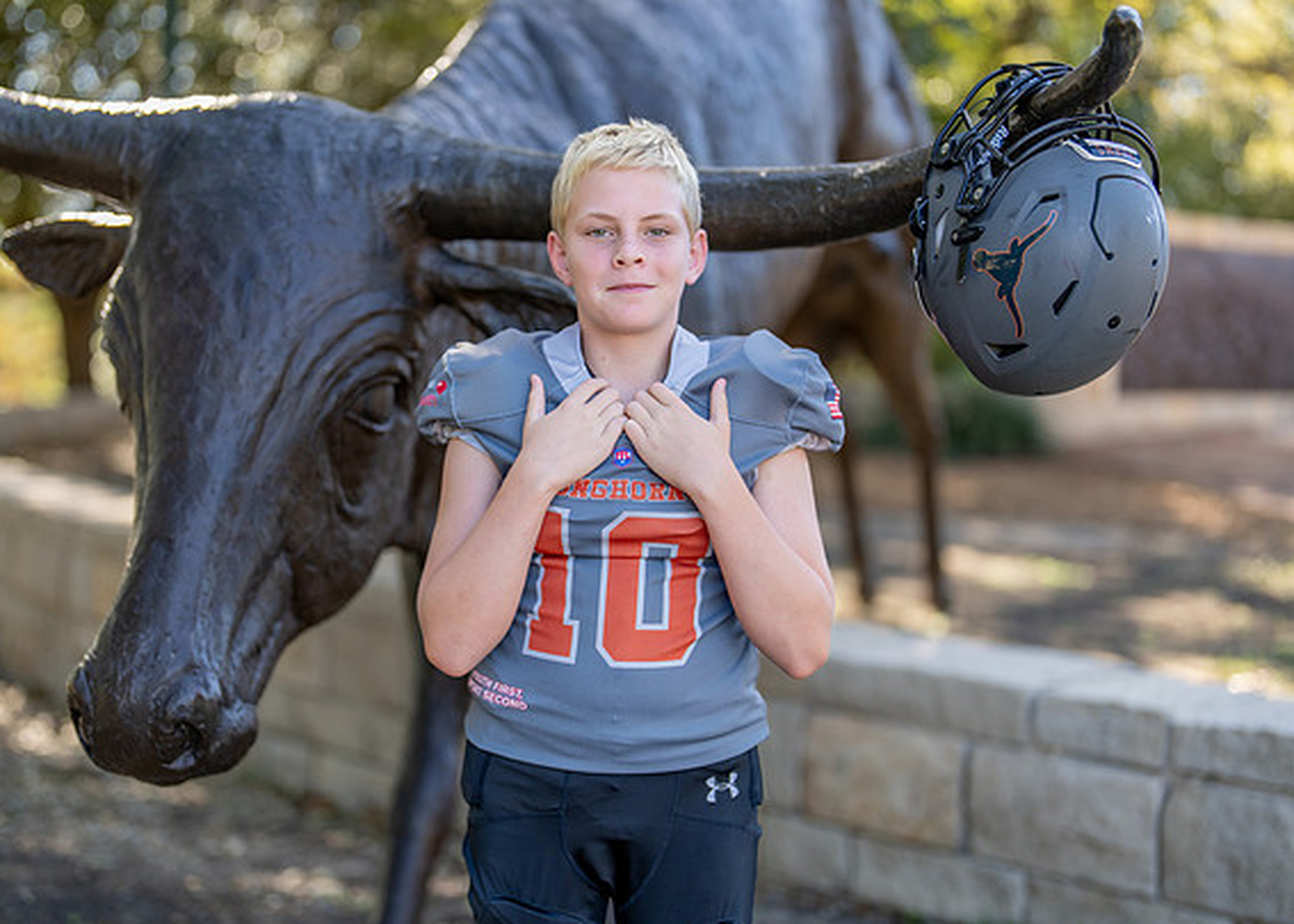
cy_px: 460
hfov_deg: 36.1
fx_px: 1985
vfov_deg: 26.2
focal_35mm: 54
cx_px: 585
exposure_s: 1/1250
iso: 100
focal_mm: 50
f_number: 1.2
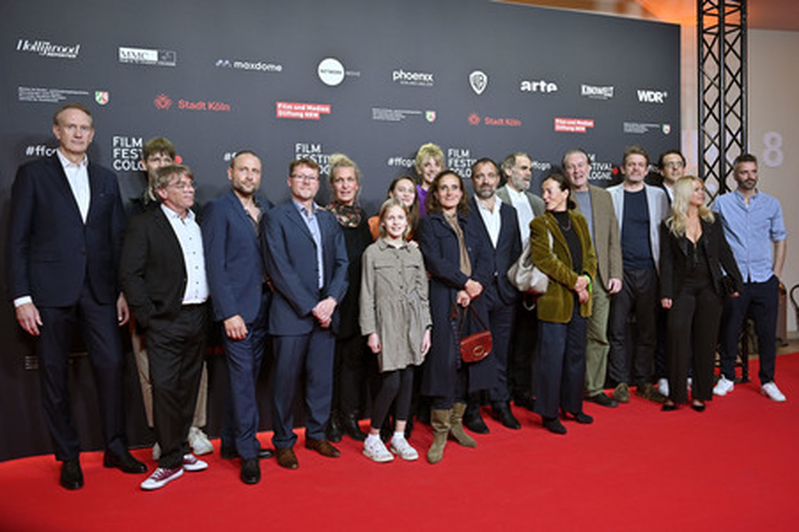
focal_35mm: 29
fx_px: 643
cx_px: 400
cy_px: 266
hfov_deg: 63.7
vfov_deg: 44.9
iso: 800
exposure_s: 1/200
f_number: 4.5
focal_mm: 29
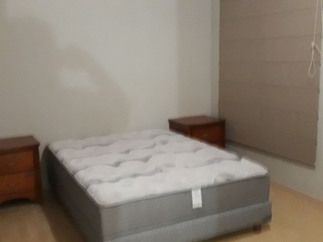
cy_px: 121
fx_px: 252
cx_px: 162
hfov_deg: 65.3
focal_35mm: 27
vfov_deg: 51.4
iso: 800
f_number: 1.9
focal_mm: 3.6
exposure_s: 1/15
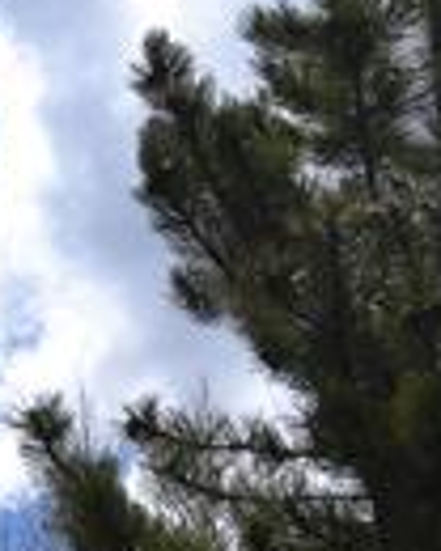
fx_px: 2708
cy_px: 805
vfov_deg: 11.2
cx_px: -628
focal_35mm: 166
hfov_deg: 8.5
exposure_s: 1/250
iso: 100
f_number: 8
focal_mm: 24
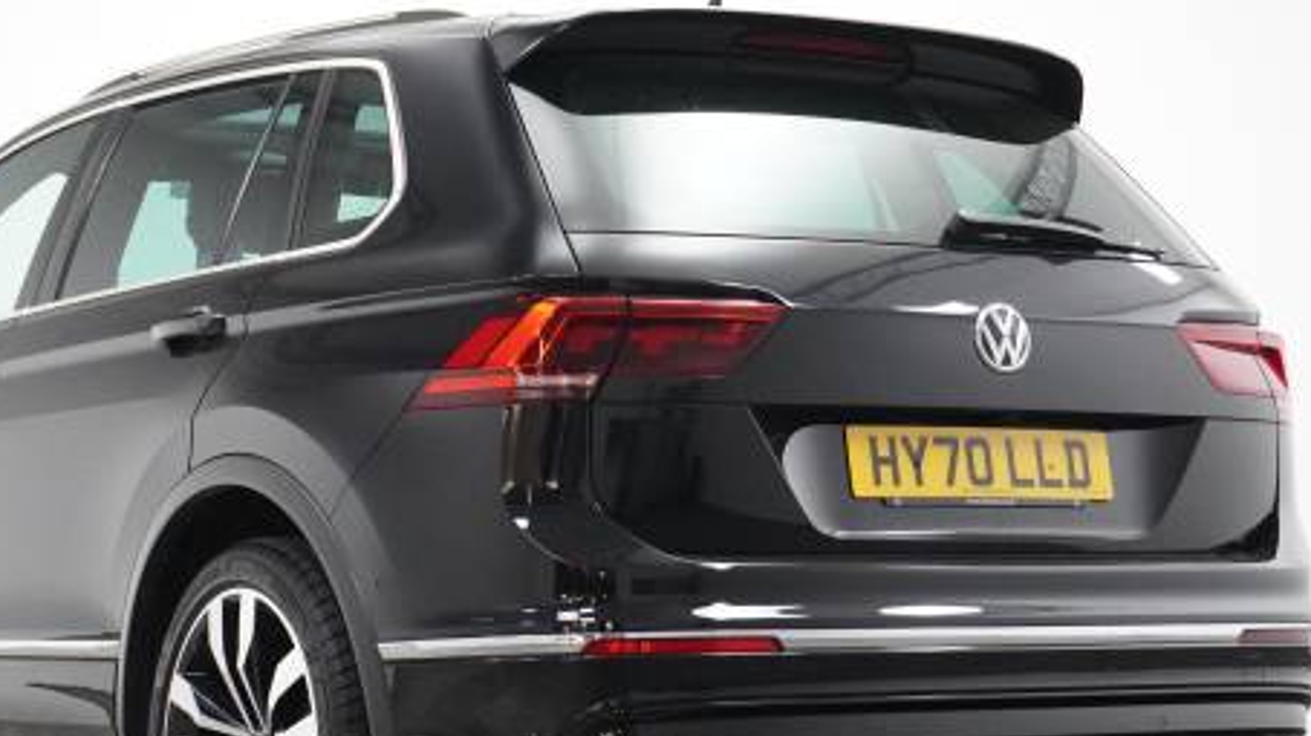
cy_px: 447
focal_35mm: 91
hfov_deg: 23.4
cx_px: 471
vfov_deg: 13.3
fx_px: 3153
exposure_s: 1/200
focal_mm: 41
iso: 6400
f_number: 5.6
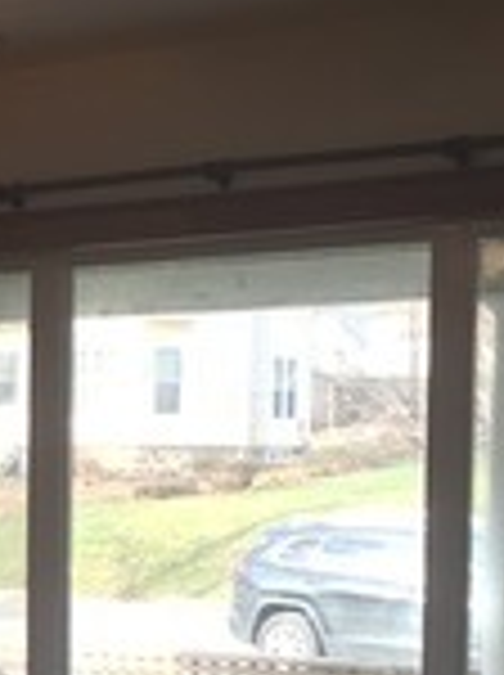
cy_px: 603
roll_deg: +0.2
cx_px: -162
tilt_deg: -3.4
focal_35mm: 93
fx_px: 1811
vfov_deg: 20.7
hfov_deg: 15.1
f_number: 2.2
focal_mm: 4.15
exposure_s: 1/40
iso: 32
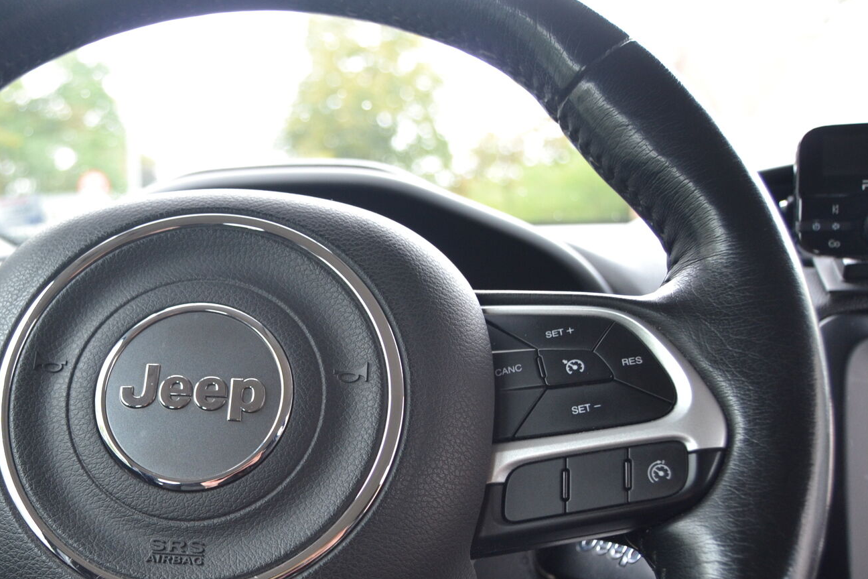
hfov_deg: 47.1
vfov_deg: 32.9
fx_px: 964
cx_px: 244
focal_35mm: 40
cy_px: 411
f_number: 4.5
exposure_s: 1/80
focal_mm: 18
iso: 400
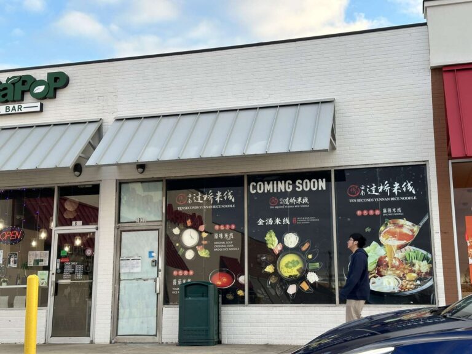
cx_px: 236
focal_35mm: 48
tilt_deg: +11.4
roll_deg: +0.2
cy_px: 177
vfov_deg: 30.3
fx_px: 654
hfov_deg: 39.7
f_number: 1.78
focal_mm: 6.86
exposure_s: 1/212
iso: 64
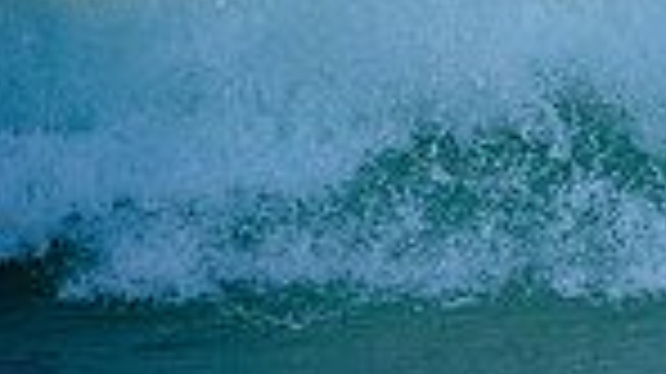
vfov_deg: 0.6
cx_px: 1300
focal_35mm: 2055
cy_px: 133
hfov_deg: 1.1
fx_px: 36264
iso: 560
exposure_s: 1/2000
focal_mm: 500
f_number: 5.6
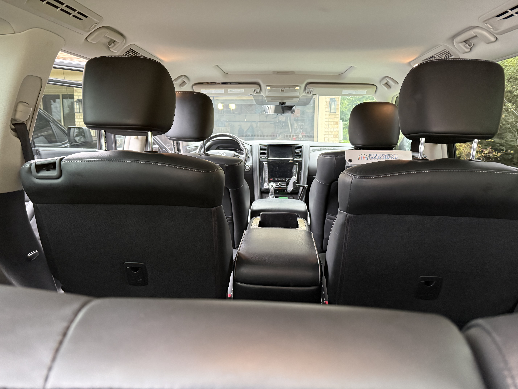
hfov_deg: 71.6
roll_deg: +0.0
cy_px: 194
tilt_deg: -8.1
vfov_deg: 56.8
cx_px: 259
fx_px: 359
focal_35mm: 24
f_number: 1.78
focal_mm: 6.76
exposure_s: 1/54
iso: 800
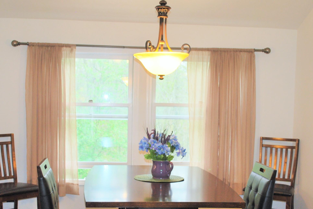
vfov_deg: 24.2
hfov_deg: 35.6
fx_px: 487
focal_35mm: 56
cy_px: 134
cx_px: 160
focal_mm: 24
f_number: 4.2
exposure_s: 1/60
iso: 200
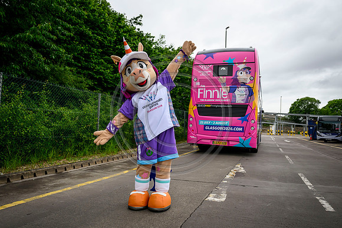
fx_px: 252
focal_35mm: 26
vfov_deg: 48.8
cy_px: 114
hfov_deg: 68.4
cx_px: 171
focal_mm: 26.5
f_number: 4
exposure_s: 1/1250
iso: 1250
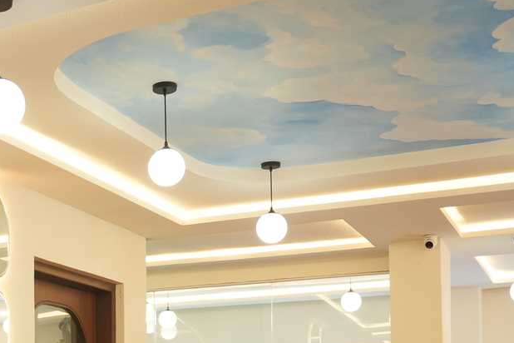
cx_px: -58
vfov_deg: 18.6
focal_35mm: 68
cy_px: 451
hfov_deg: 27.1
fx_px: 971
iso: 500
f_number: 2.8
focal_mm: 24
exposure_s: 1/100
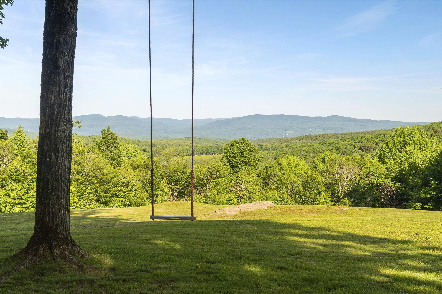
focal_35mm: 47
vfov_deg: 28.6
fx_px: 577
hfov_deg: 41.9
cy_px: 147
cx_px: 221
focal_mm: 31.5
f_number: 8
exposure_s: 1/200
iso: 320
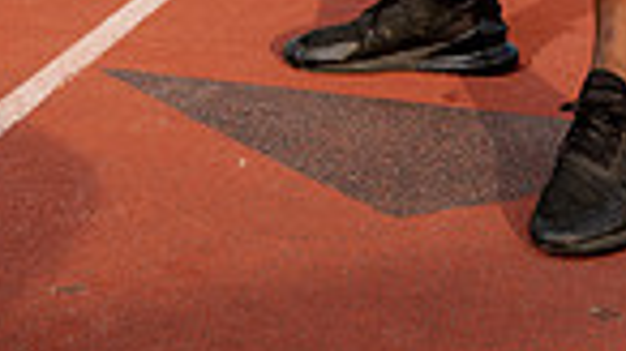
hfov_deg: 19.3
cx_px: 476
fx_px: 1825
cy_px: -548
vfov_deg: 9.5
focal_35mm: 110
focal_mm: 34
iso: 100
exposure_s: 1/250
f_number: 5
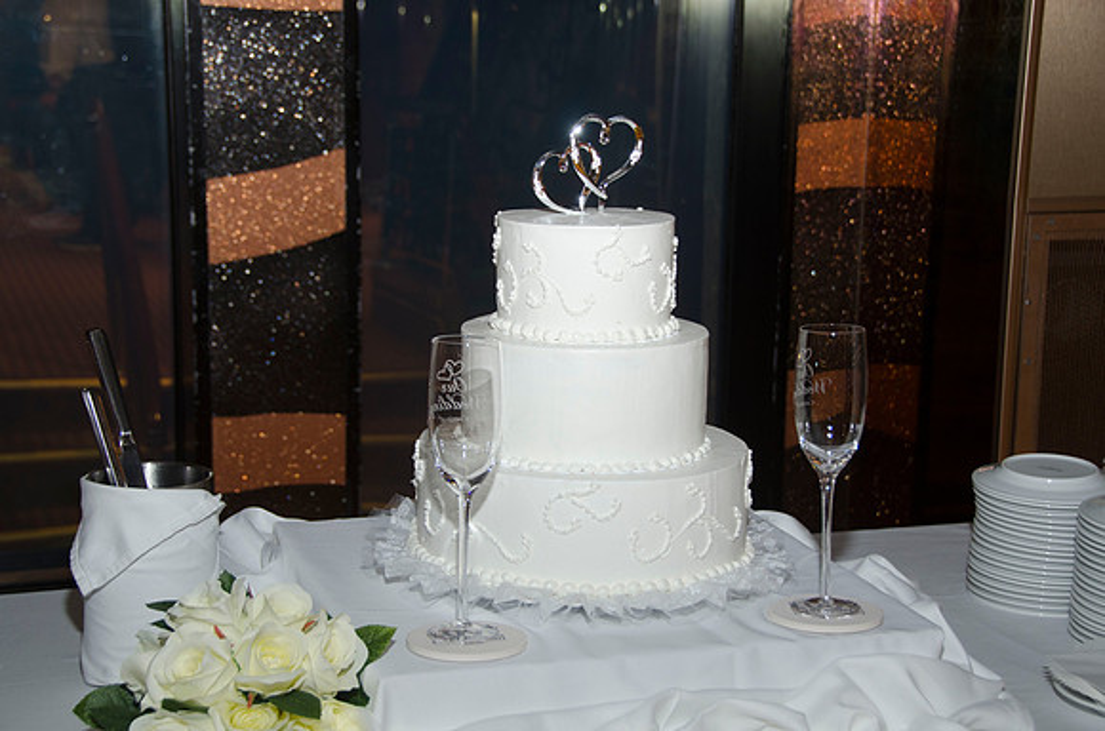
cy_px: 366
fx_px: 1838
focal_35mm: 60
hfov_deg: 33.5
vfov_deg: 22.5
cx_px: 552
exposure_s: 1/60
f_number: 5.6
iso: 400
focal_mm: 40
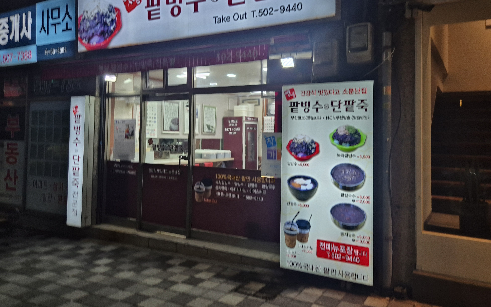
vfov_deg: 49.2
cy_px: 138
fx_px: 335
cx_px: 241
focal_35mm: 25
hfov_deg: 72.5
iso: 64
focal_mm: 5.4
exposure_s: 1/120
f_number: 1.8
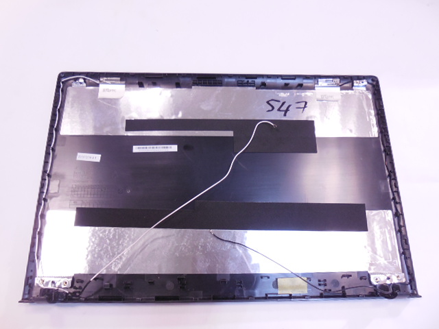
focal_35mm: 26
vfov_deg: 53.1
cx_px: 220
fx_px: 330
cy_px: 164
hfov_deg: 67.3
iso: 400
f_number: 3.5
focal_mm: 4.6
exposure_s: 1/30
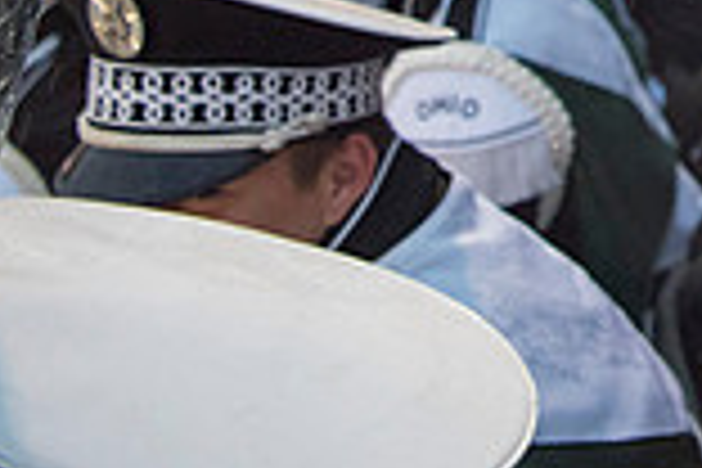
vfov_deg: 13.7
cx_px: 1107
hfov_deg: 19.4
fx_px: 1735
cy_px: -385
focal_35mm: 89
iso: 2000
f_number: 3.2
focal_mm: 24
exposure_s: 1/320
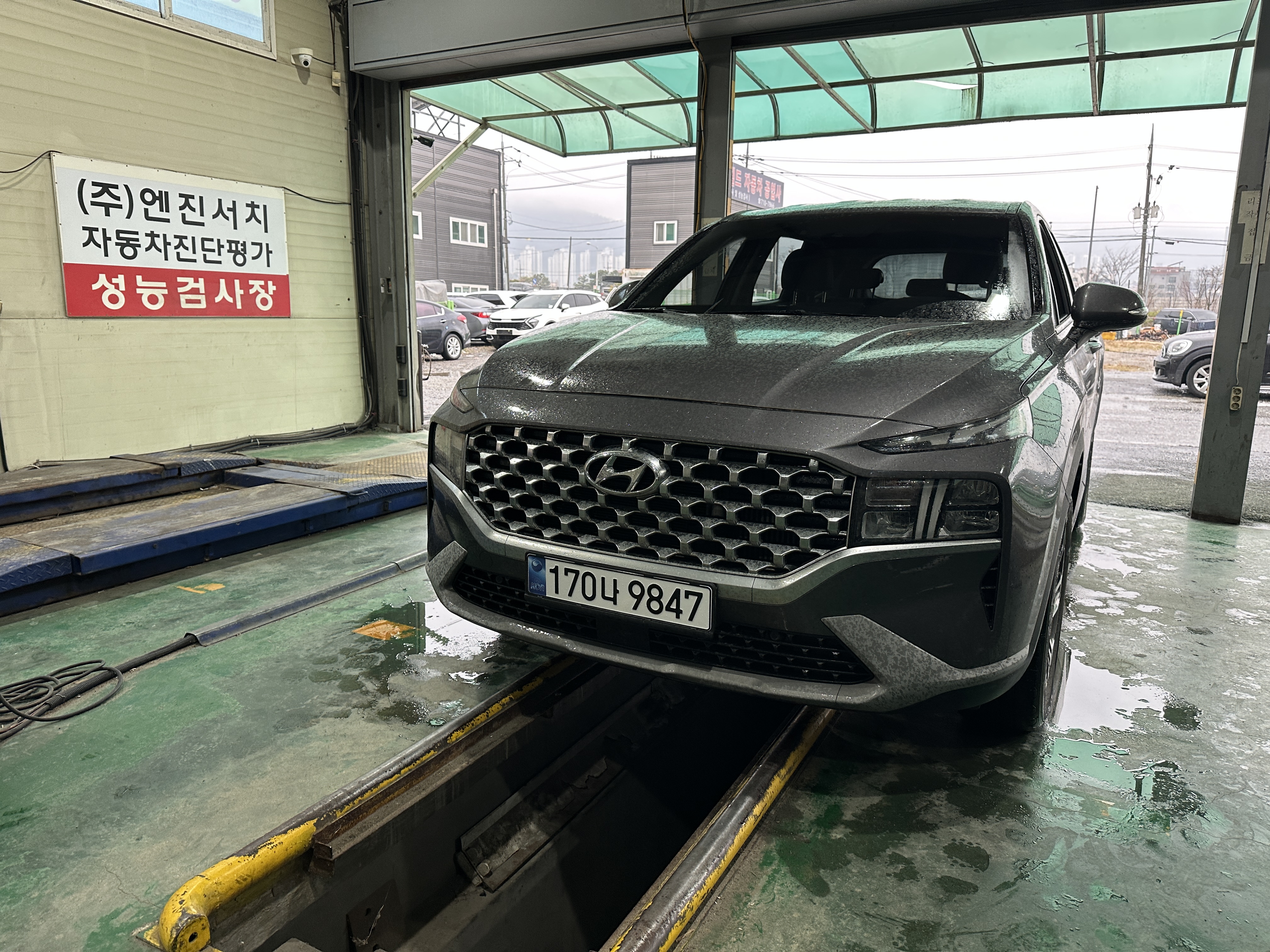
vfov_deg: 56.8
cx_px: 635
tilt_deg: -9.7
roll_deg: -0.4
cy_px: 476
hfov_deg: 71.6
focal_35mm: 24
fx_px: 881
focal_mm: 6.86
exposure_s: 1/60
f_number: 1.78
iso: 125
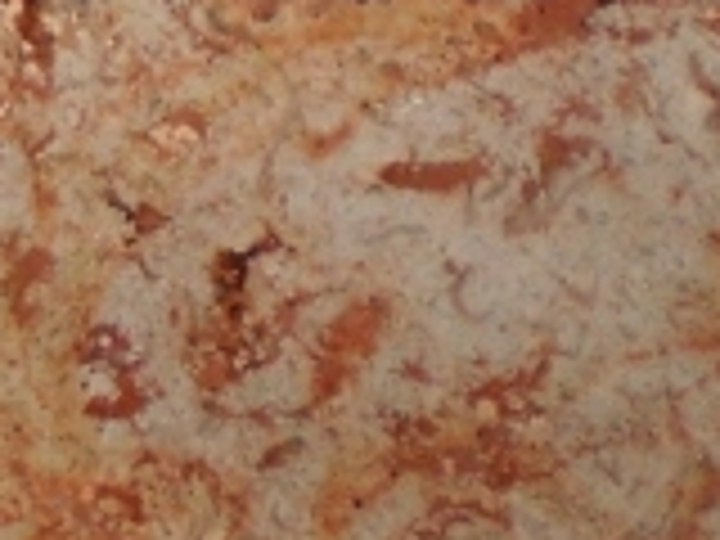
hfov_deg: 10.5
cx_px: -468
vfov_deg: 8.0
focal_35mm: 180
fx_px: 3744
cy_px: -432
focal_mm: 6.3
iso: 125
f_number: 3.1
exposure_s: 1/30
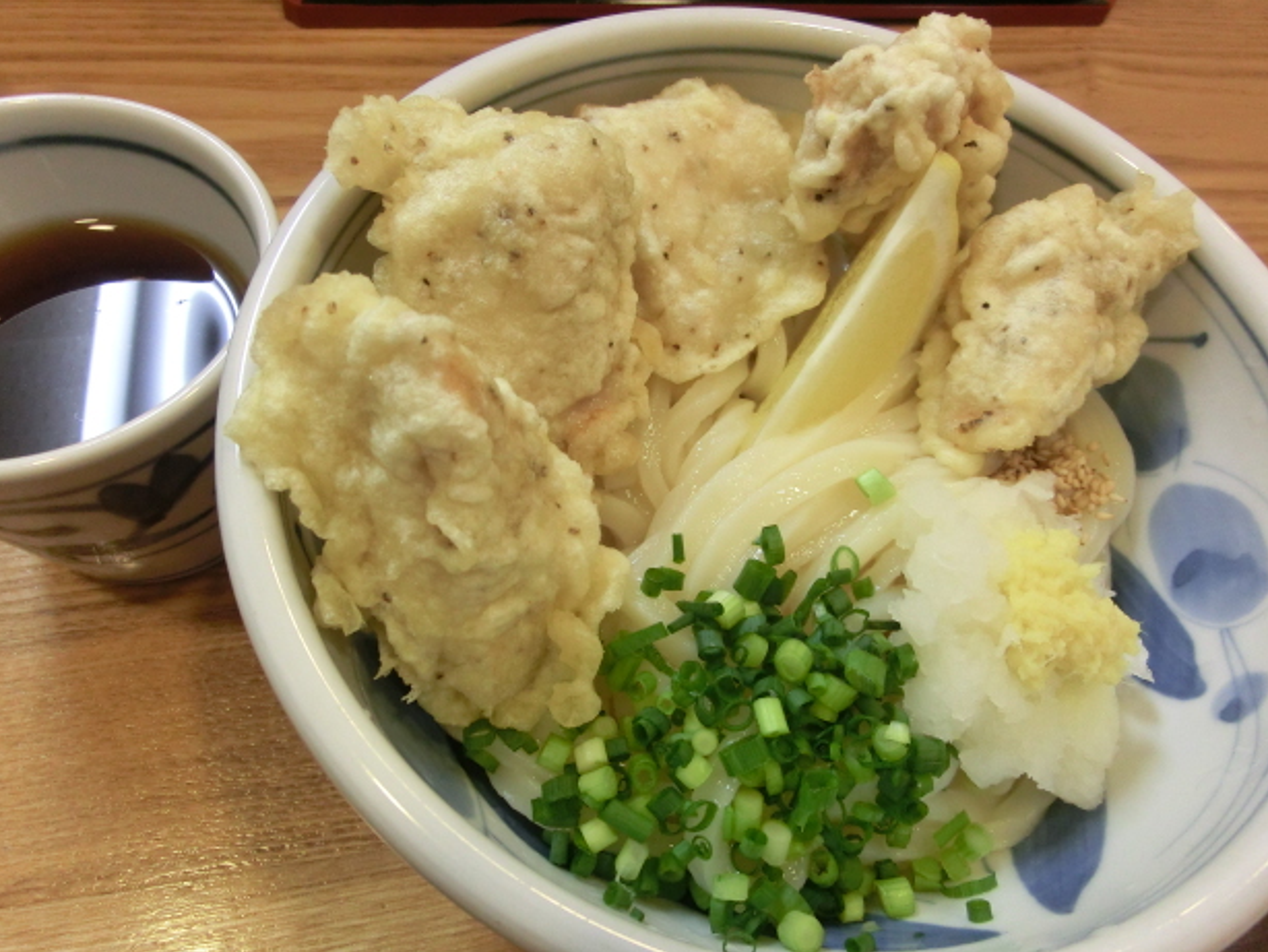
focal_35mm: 25
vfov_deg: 54.9
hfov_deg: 69.4
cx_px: 624
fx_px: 916
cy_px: 494
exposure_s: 1/60
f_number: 3
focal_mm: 4.24
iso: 400
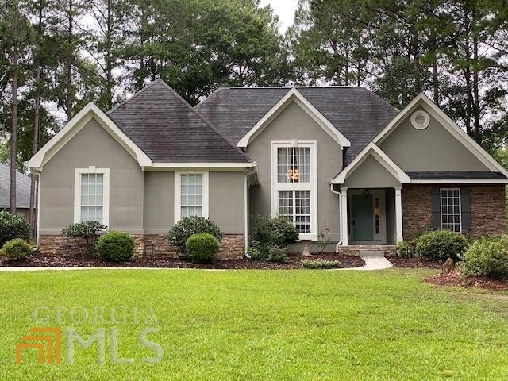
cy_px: 190
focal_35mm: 52
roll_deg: -0.5
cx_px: 254
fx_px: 763
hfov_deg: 36.8
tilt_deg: +5.9
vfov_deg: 28.0
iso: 25
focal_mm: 6
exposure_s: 1/122
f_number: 2
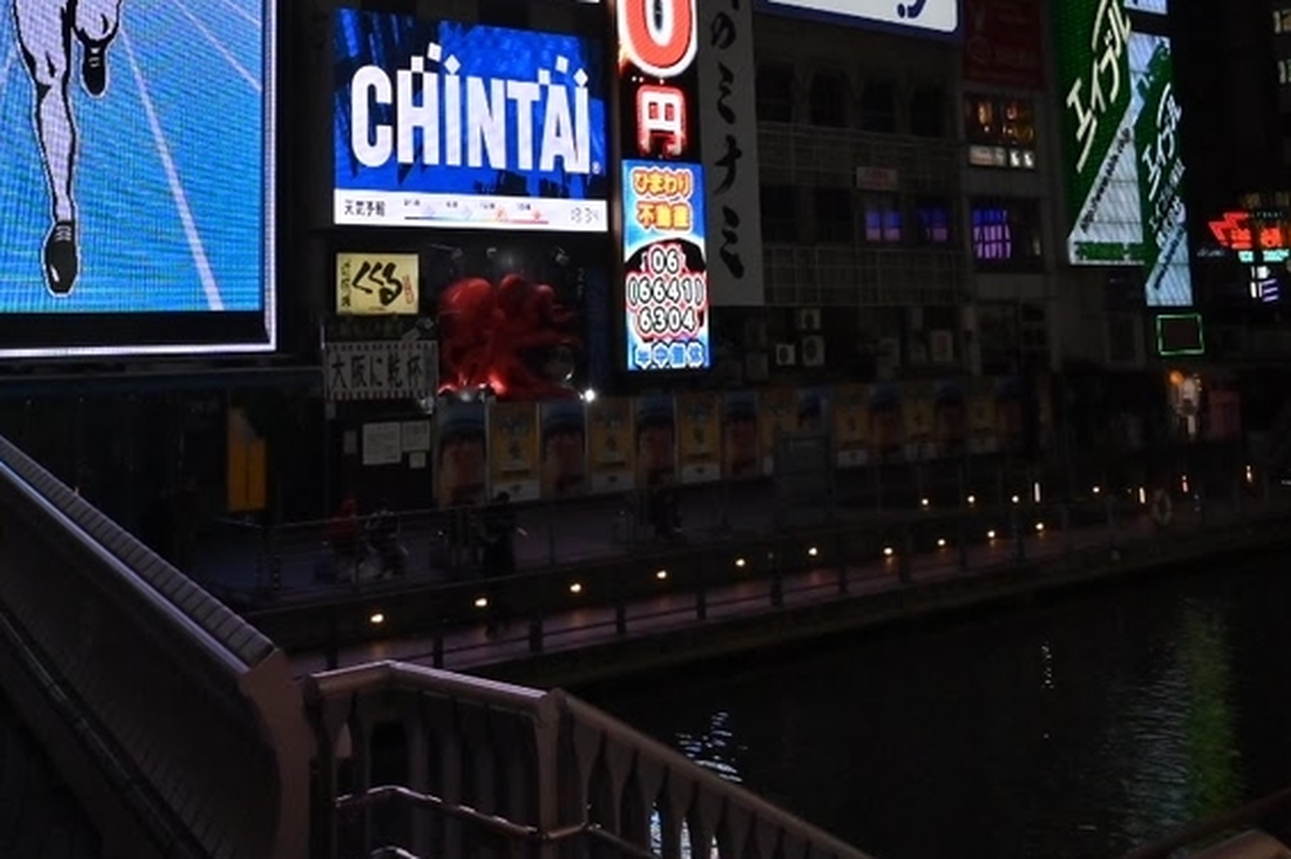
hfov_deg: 38.2
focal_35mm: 51
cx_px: 379
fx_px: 1828
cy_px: -37
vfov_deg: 25.0
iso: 3200
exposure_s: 1/1250
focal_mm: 24
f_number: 8
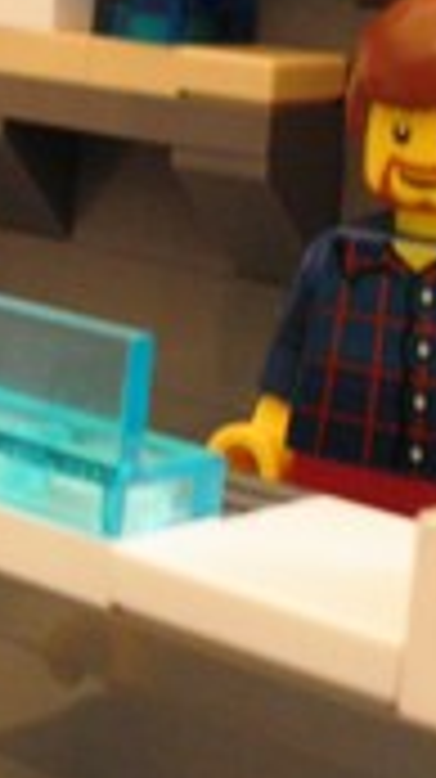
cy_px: 387
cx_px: -94
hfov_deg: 11.3
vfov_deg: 20.4
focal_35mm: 105
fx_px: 2163
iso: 160
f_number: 2.8
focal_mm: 4.7
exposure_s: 1/8
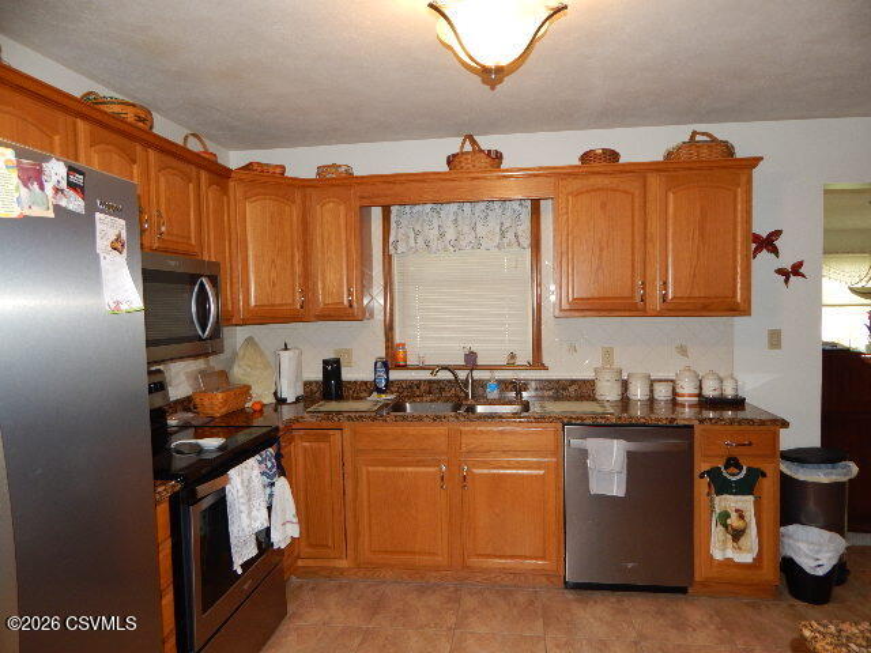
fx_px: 554
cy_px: 326
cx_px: 436
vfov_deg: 61.1
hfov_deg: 76.4
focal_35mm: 22
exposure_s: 1/30
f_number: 3
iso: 200
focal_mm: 4
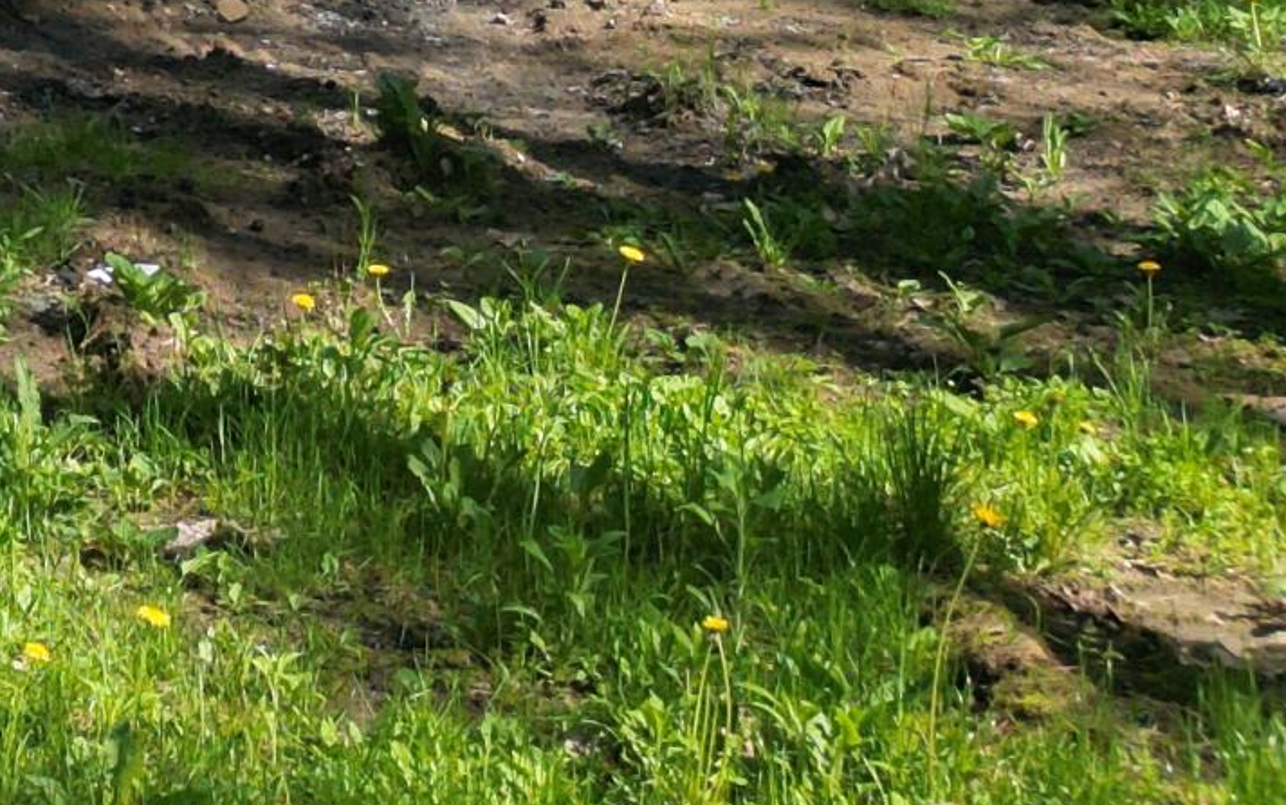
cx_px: -1192
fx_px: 3751
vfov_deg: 11.5
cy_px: -590
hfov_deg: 15.8
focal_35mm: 107
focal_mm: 6.72
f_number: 1.7
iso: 150
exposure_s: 1/1500
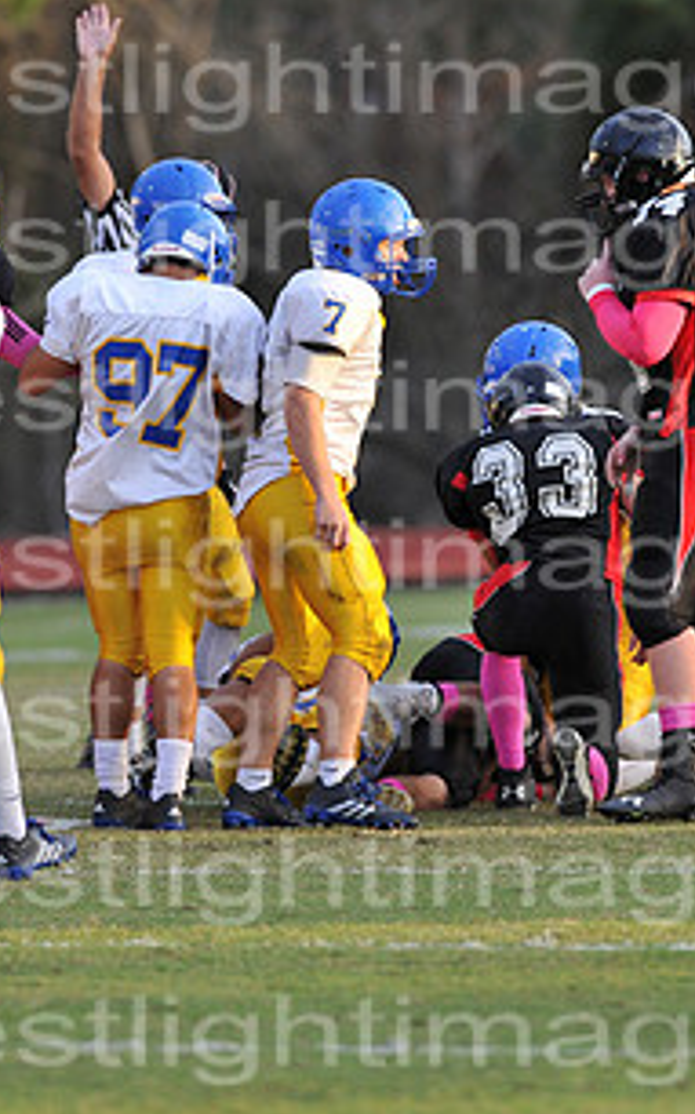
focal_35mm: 579
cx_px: 335
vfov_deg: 3.6
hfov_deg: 2.3
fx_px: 17563
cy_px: 484
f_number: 4
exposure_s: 1/1250
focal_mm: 300
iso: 1000
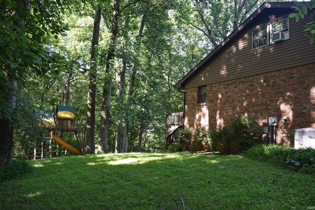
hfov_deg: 67.4
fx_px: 236
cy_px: 105
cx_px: 158
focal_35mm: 27
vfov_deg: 47.9
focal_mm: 18
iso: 400
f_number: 5.6
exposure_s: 1/125
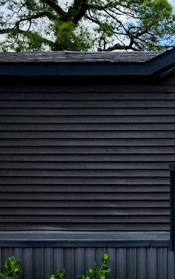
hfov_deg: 10.5
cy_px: 227
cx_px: 448
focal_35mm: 103
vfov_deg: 20.0
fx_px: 786
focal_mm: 6.3
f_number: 1.7
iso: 64
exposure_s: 1/7944
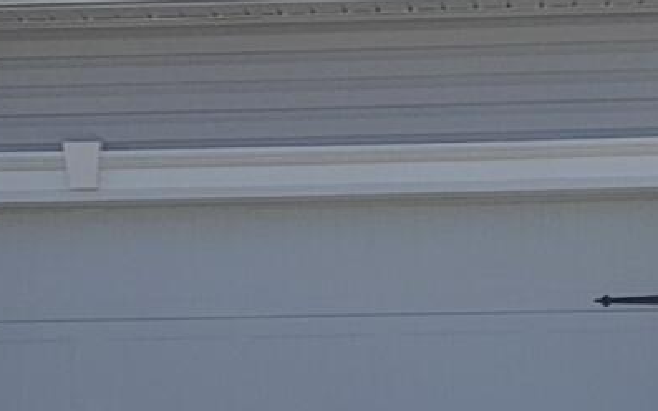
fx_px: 3299
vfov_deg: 7.1
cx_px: 341
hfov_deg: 11.4
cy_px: 341
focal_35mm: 184
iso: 10
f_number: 1.7
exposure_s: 1/1983
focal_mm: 6.3
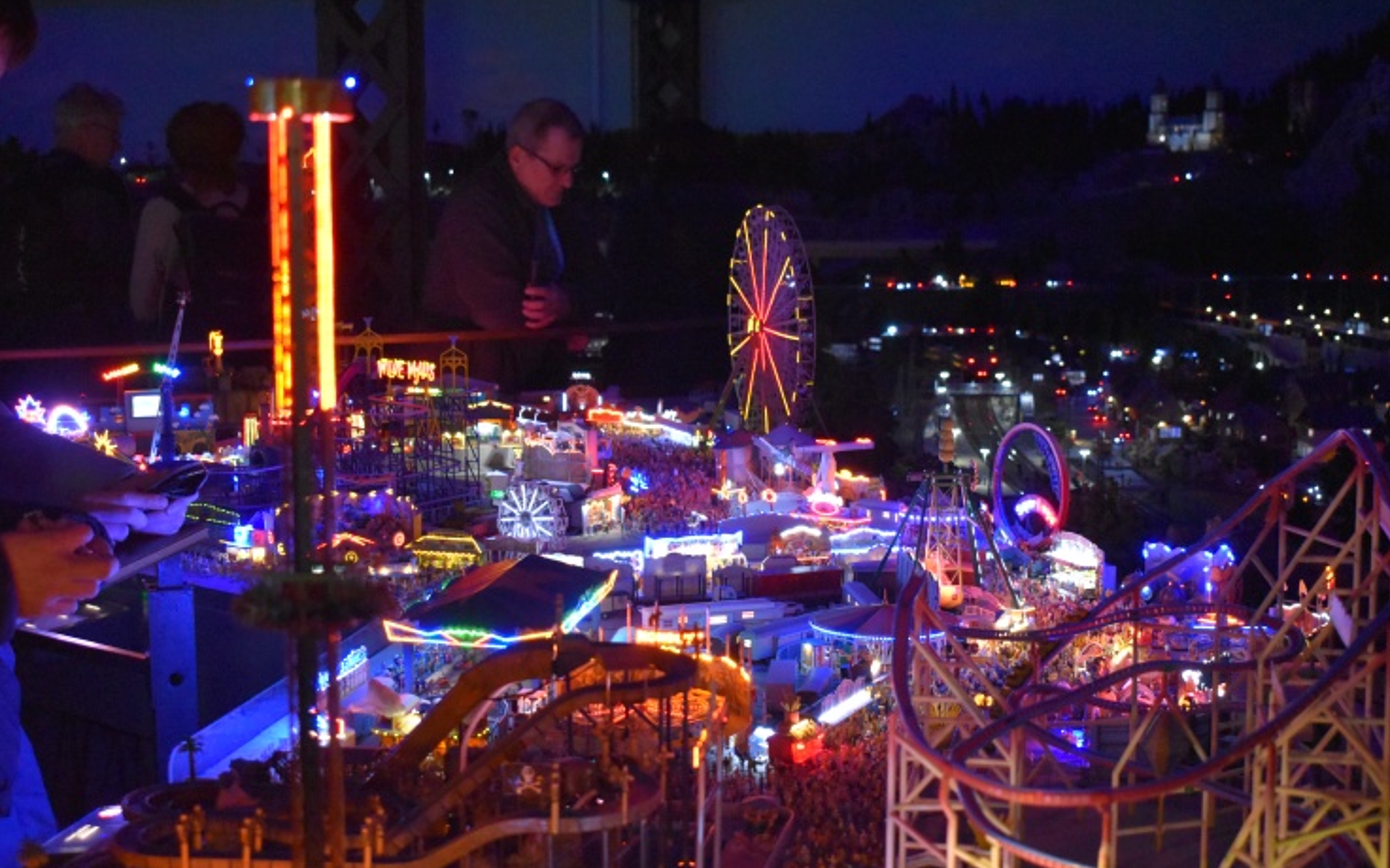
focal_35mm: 55
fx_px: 2065
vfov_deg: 23.8
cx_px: 693
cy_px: 419
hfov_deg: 37.2
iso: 7200
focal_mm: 35
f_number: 4.5
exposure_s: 1/60
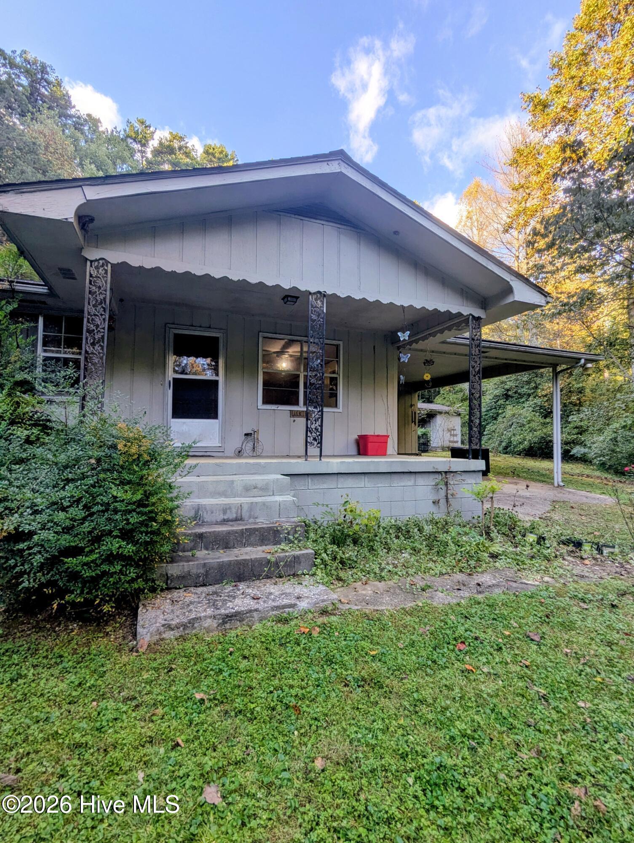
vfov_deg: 94.4
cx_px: 317
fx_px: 390
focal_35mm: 16
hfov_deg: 78.2
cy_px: 422
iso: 44
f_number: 2.2
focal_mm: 2.35
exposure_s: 1/310
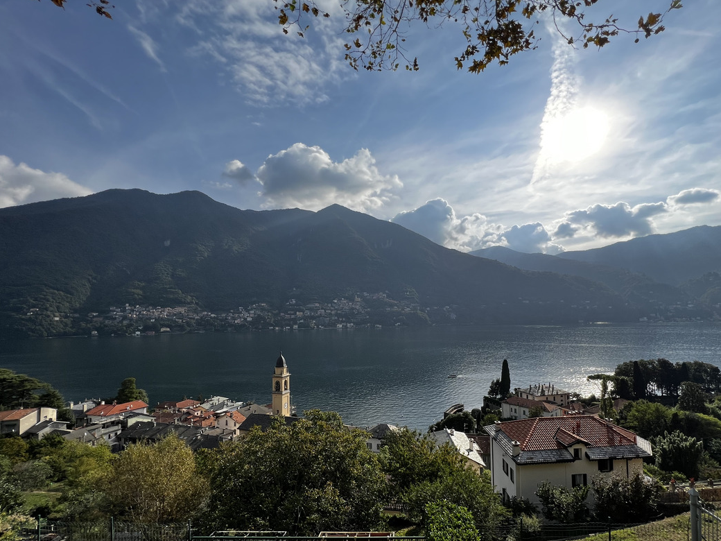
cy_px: 304
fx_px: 312
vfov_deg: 81.4
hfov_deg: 97.7
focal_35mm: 15
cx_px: 403
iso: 32
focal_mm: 1.57
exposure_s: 1/2874
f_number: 1.8
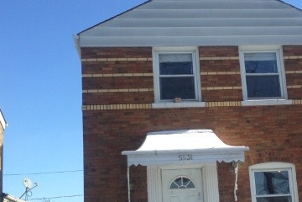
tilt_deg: +6.7
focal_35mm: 61
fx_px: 512
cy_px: 138
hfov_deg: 32.6
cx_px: 206
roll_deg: -1.4
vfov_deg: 22.2
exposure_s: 1/1153
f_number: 2.4
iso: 50
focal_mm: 4.12
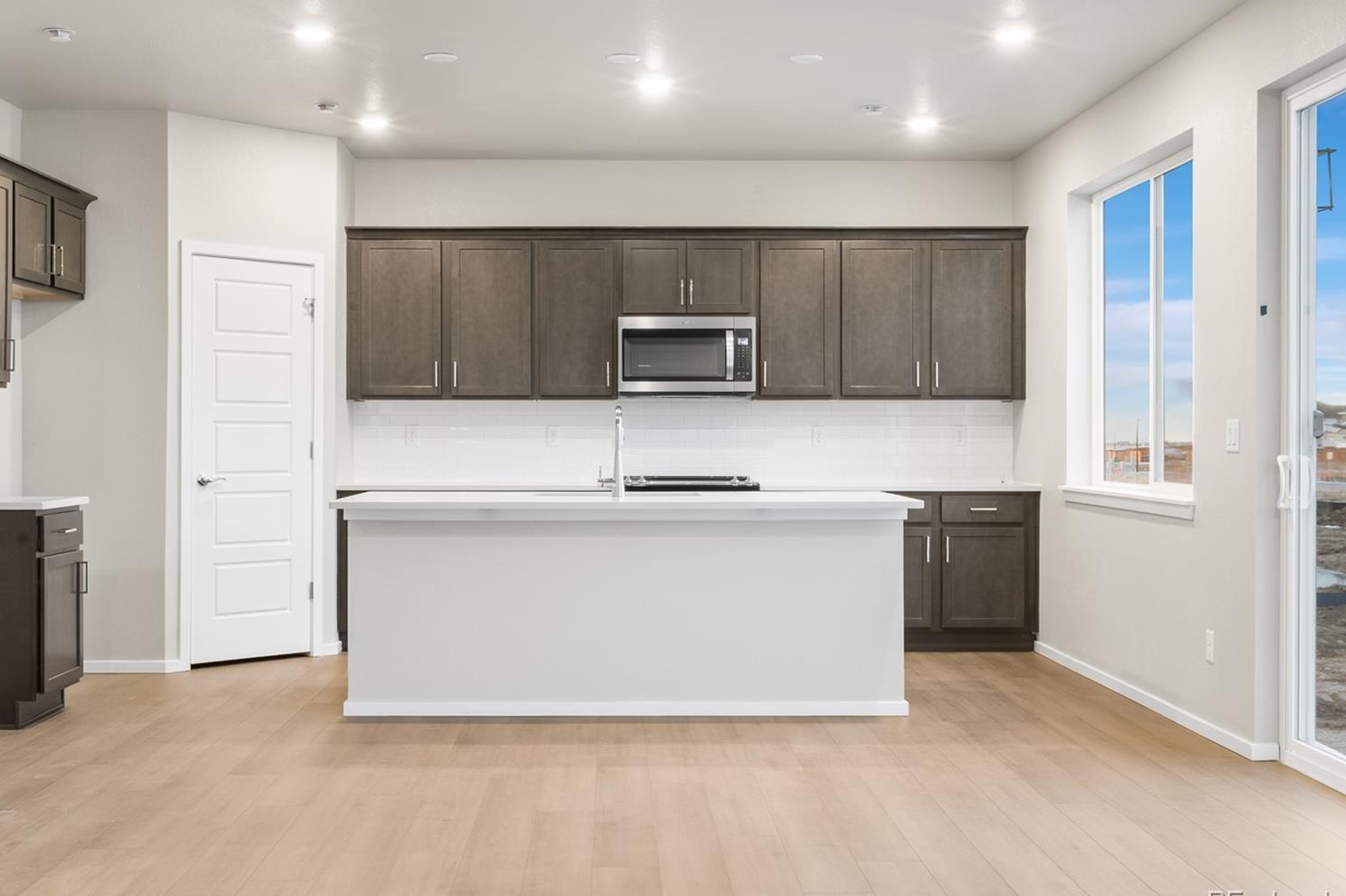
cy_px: 437
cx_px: 630
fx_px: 1570
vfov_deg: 31.9
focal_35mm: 42
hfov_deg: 46.4
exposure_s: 8
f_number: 16
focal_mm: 26.5
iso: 100
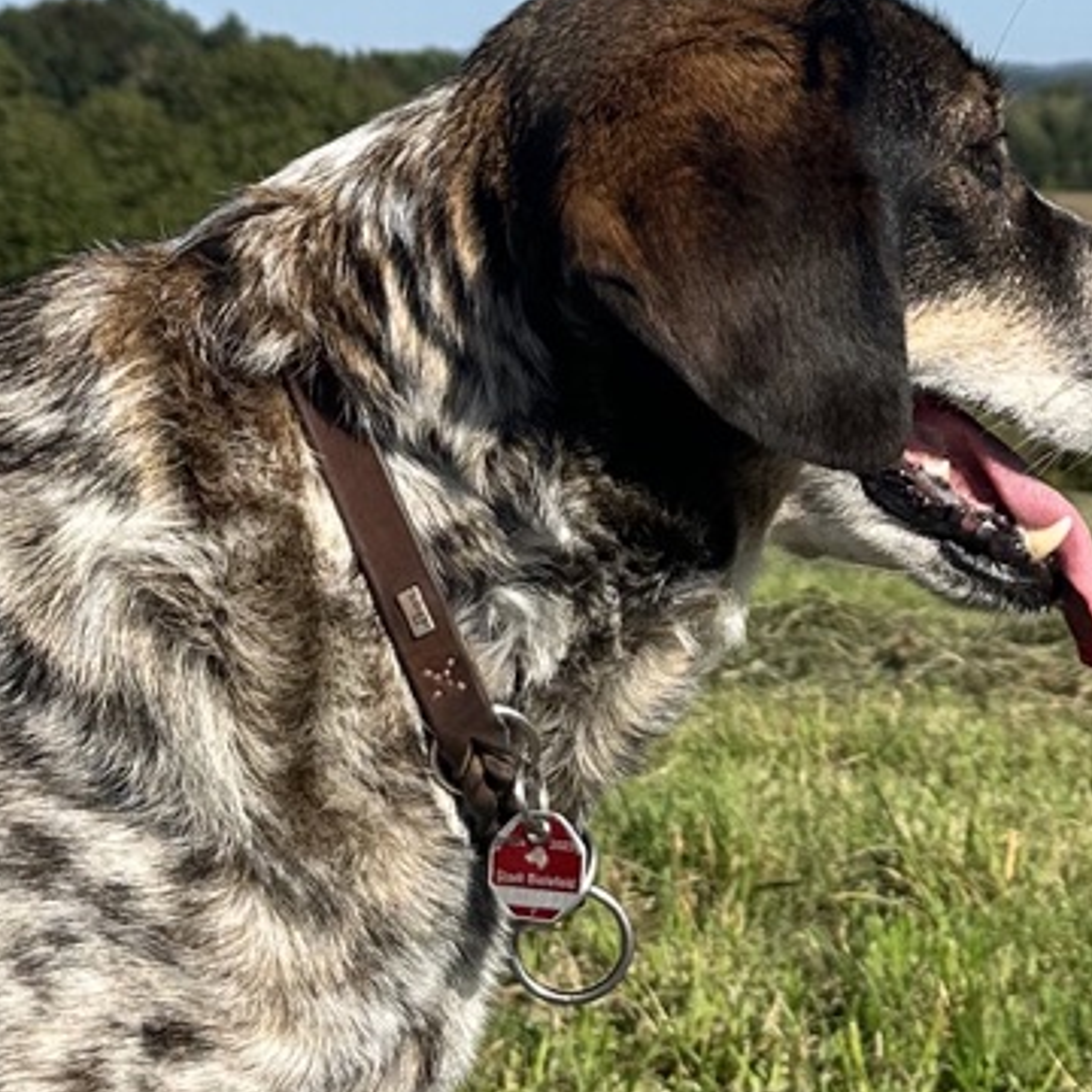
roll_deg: +1.1
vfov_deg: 16.3
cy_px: 212
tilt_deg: +0.2
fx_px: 3783
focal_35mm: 106
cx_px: 913
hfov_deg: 16.3
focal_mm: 6.86
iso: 80
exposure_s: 1/5848
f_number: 1.78
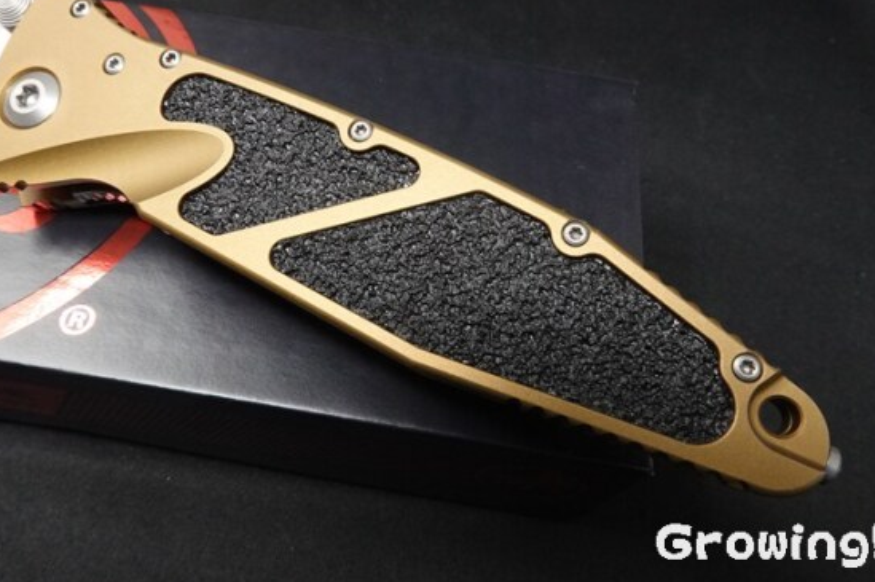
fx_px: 680
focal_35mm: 28
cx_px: 398
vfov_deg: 46.2
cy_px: 249
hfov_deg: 65.4
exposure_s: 1/30
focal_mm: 9
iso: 1250
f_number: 9
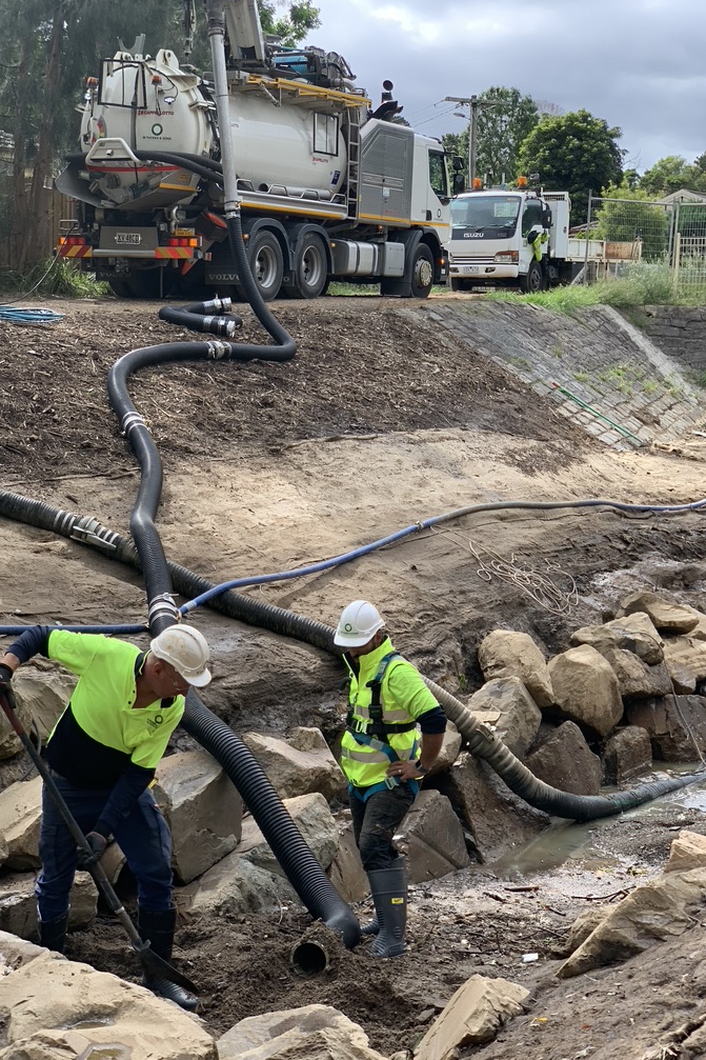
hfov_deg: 24.6
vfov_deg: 36.3
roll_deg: -1.9
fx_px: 1618
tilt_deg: -5.4
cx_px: 355
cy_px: 536
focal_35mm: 55
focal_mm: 6
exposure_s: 1/326
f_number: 2.4
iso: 16
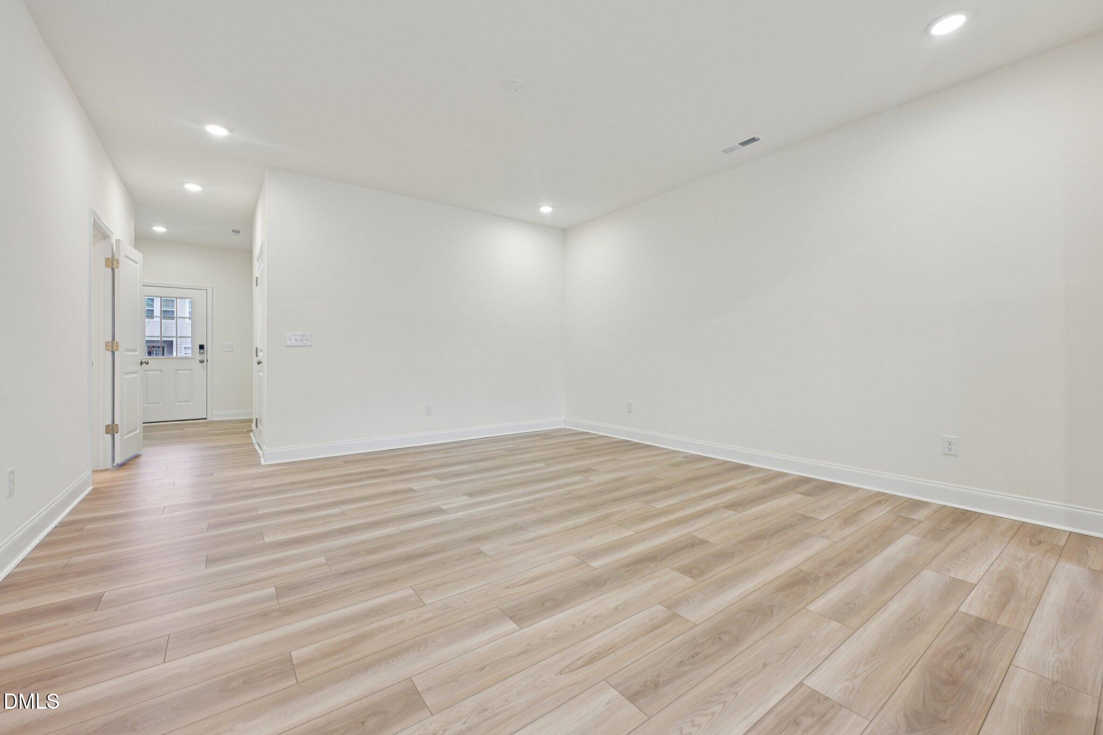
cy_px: 368
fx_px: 429
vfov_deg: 81.2
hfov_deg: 104.3
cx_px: 552
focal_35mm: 14
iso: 400
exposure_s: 1/30
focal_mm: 14
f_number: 8
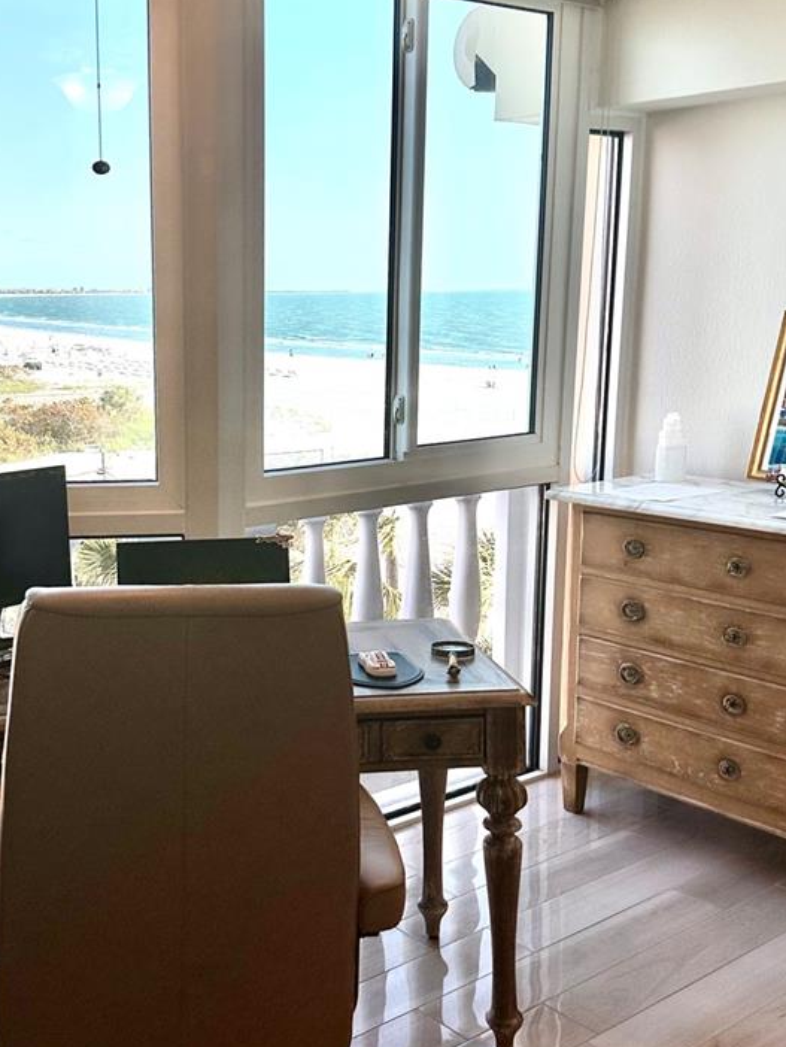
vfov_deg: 45.8
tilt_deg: -10.7
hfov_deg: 34.8
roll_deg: -0.1
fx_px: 1241
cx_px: 255
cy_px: 528
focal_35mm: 41
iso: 80
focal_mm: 6.86
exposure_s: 1/1321
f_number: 1.78
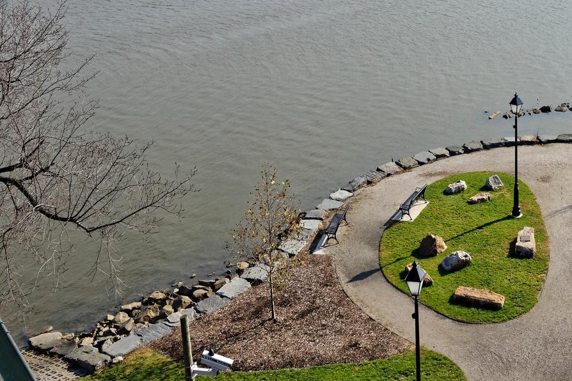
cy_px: -37
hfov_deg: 34.8
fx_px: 874
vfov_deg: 23.2
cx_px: 477
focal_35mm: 55
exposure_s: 1/320
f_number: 13
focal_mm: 24
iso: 320
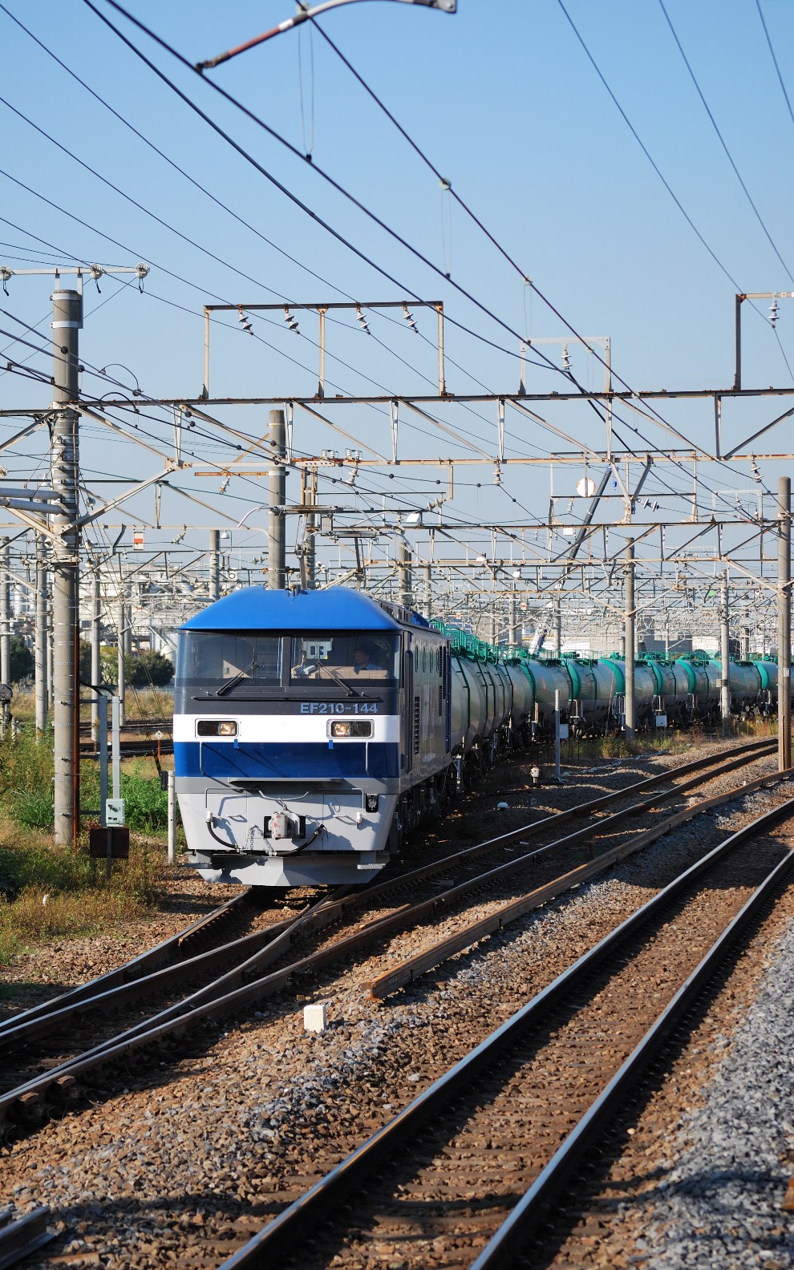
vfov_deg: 18.9
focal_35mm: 110
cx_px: 370
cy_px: 649
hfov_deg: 11.9
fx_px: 3808
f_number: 5.6
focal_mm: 70
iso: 200
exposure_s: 1/500
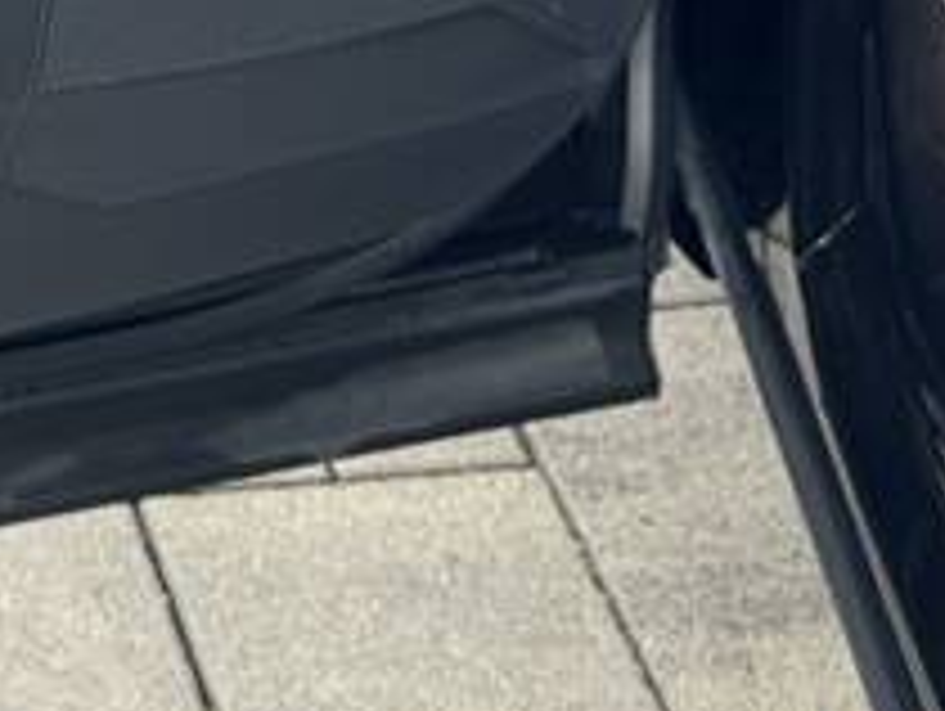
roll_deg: +1.6
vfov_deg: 9.5
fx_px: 3744
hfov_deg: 13.3
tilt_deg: -20.9
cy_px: -1084
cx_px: -585
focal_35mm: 137
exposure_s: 1/154
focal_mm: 6.76
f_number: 1.78
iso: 64
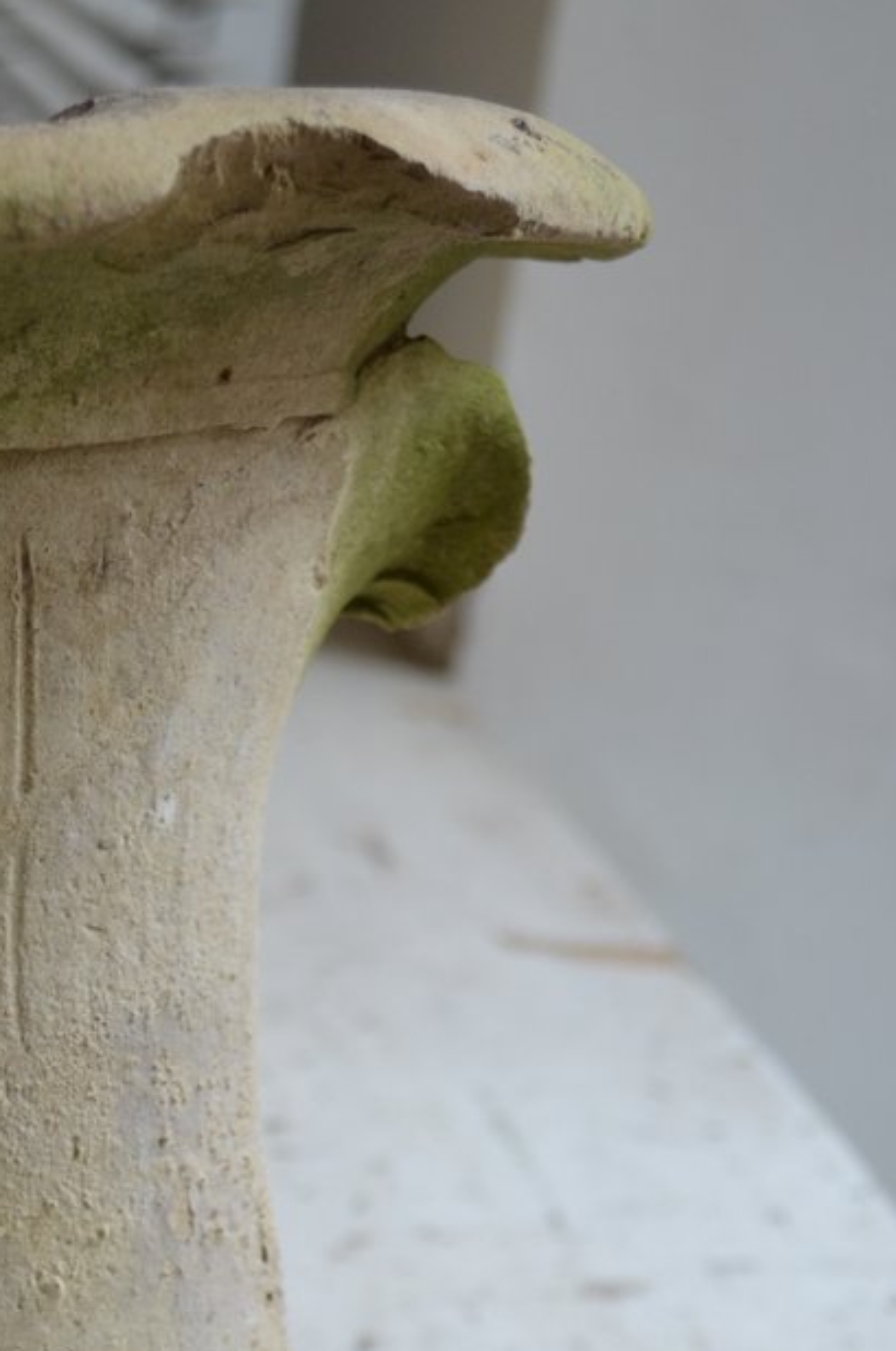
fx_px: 3298
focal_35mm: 88
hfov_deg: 15.0
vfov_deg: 22.7
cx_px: -142
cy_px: 1142
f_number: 4.5
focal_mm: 24
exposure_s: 1/80
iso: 400
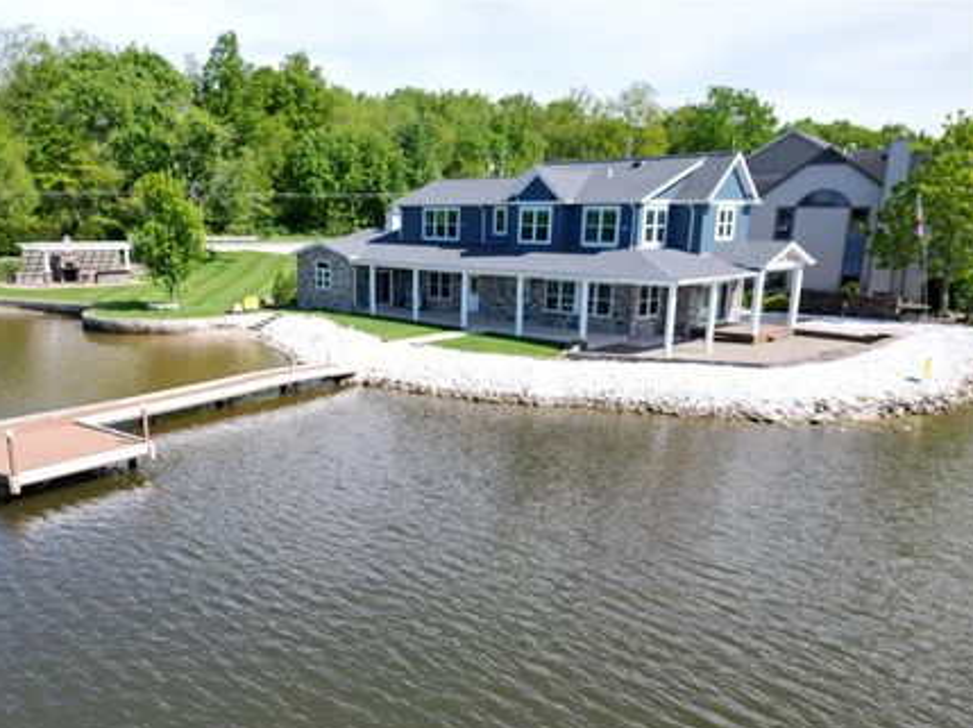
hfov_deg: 63.1
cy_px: 423
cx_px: 411
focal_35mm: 28
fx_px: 786
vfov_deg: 49.5
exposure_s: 1/1600
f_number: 1.7
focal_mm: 6.72
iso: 100
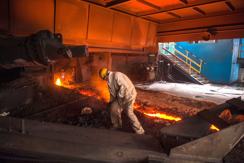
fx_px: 163
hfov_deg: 73.8
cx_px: 122
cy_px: 82
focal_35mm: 24
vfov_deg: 53.1
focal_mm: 24
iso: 2000
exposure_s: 1/50
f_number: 2.8
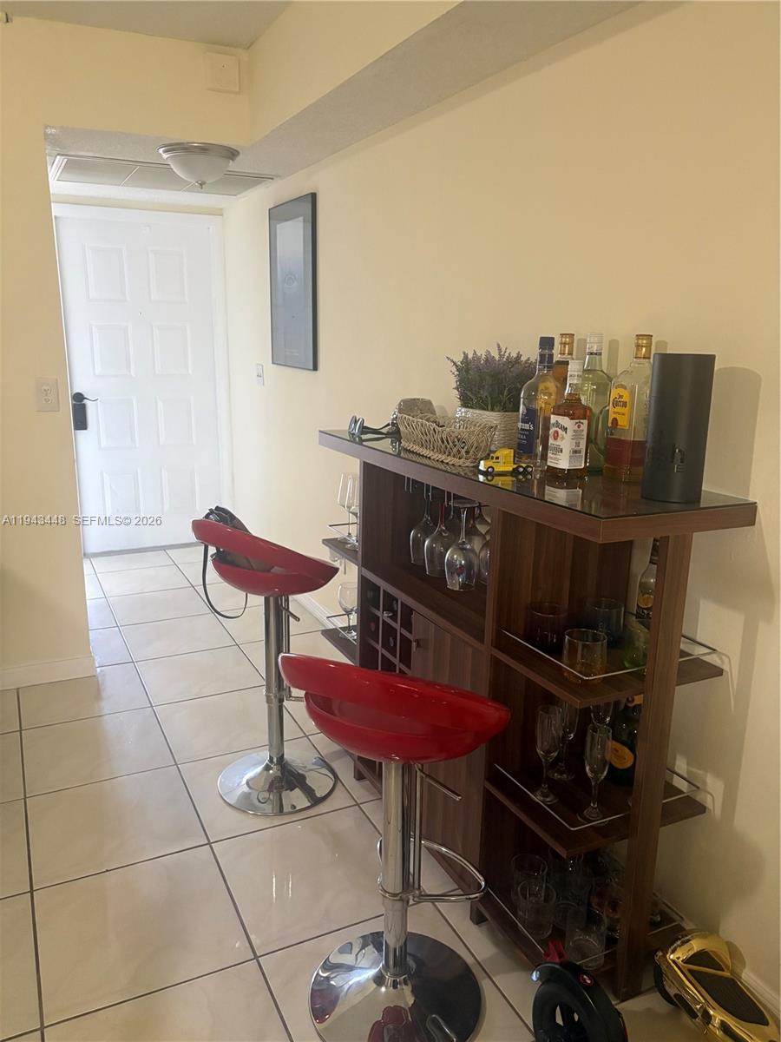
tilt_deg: -13.3
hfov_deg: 53.1
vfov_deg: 67.3
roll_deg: -0.8
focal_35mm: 26
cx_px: 390
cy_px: 521
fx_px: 782
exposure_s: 1/60
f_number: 1.6
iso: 500
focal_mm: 5.96
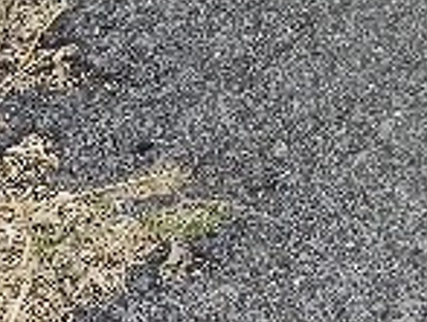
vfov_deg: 8.5
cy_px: -534
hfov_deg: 9.1
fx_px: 1929
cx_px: 1418
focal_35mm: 156
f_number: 1.8
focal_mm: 5.54
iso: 50
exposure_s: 1/50
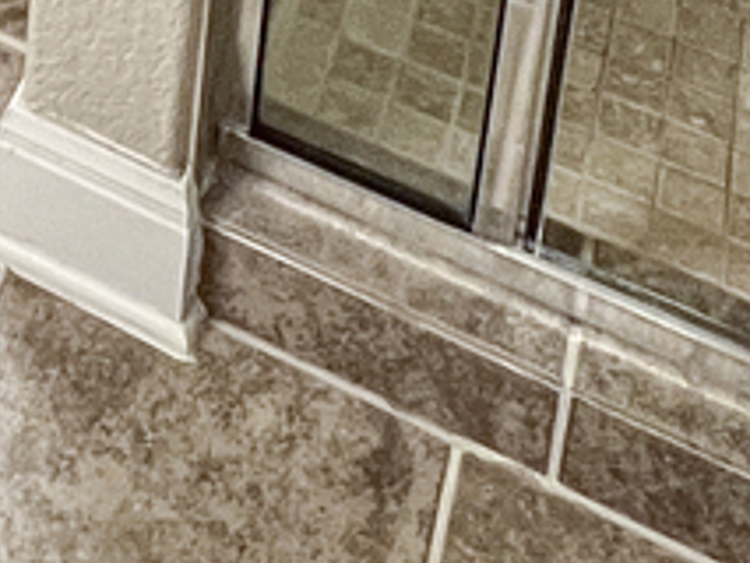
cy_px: -1122
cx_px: -356
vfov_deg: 11.0
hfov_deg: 19.5
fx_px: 1908
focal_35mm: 88
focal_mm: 1.57
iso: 200
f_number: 1.8
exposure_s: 1/60
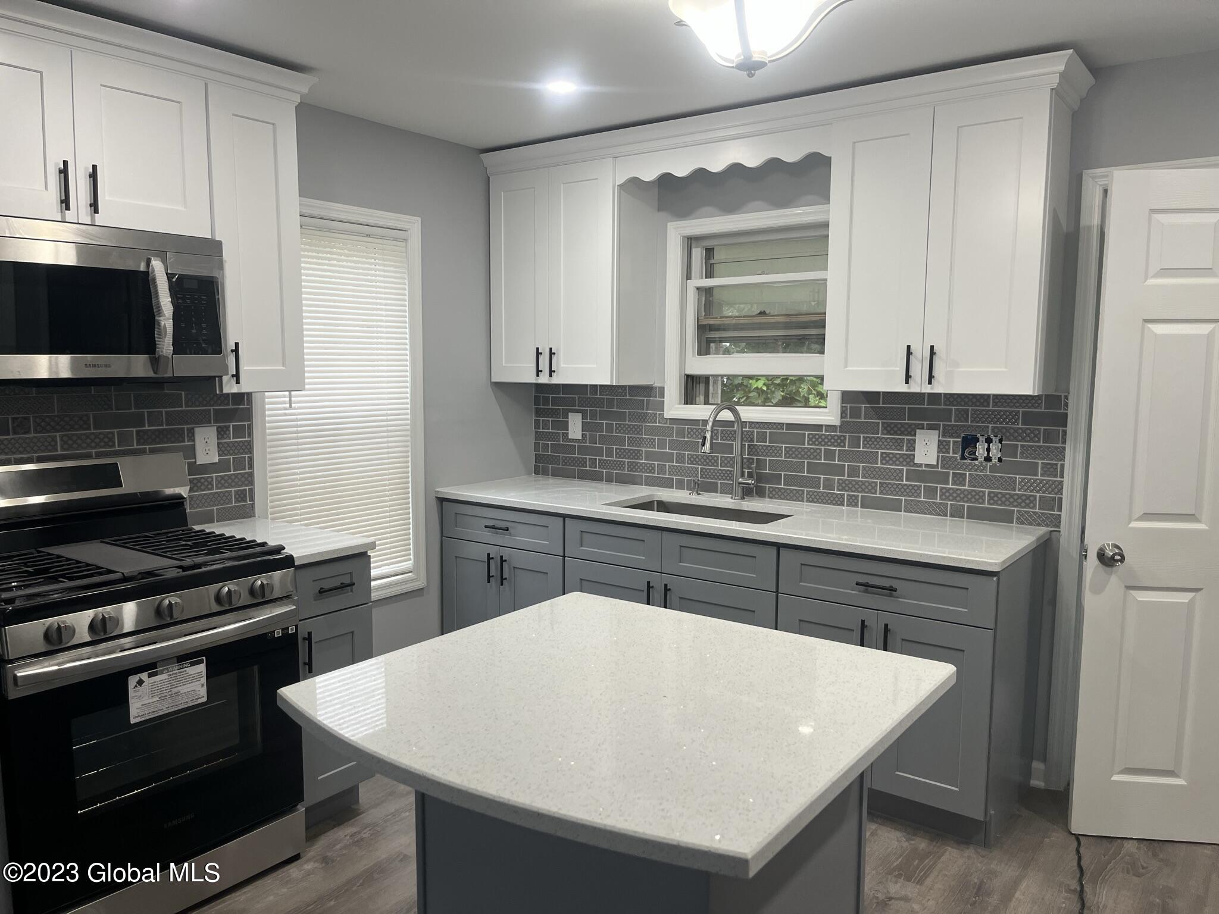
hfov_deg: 67.3
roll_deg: -0.2
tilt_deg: -6.3
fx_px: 916
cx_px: 610
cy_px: 457
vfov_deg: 53.1
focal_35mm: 26
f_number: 1.6
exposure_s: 1/120
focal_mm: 5.1
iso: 125
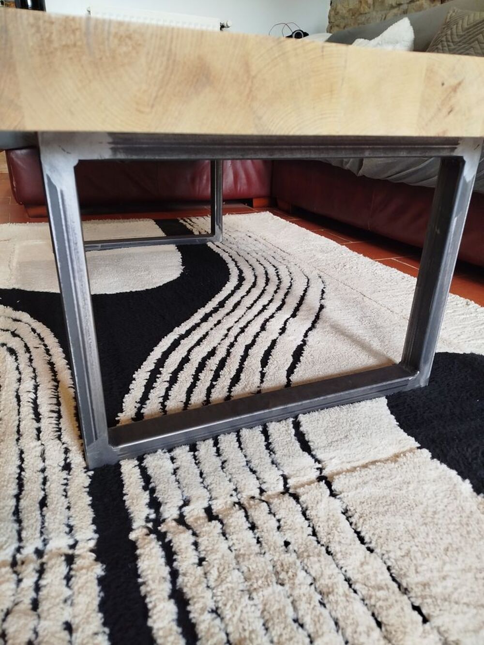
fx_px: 447
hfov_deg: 56.8
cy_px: 322
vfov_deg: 71.6
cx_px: 242
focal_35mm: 24
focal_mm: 5.31
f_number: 1.7
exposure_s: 1/33
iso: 500
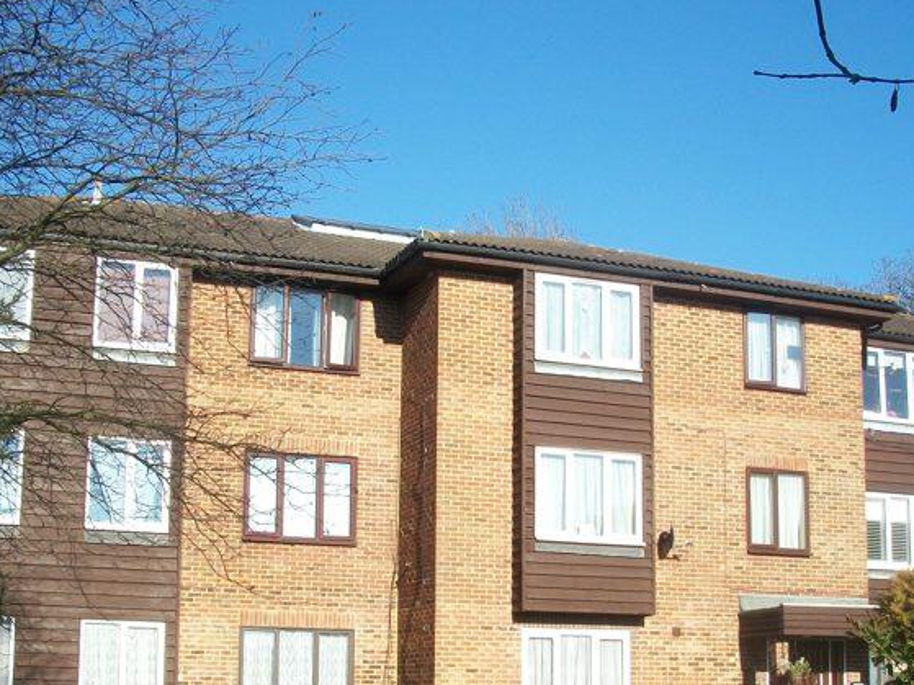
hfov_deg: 33.8
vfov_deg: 25.3
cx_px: 503
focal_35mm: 57
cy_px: 529
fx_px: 1505
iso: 80
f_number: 5.6
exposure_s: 1/250
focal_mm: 6.3
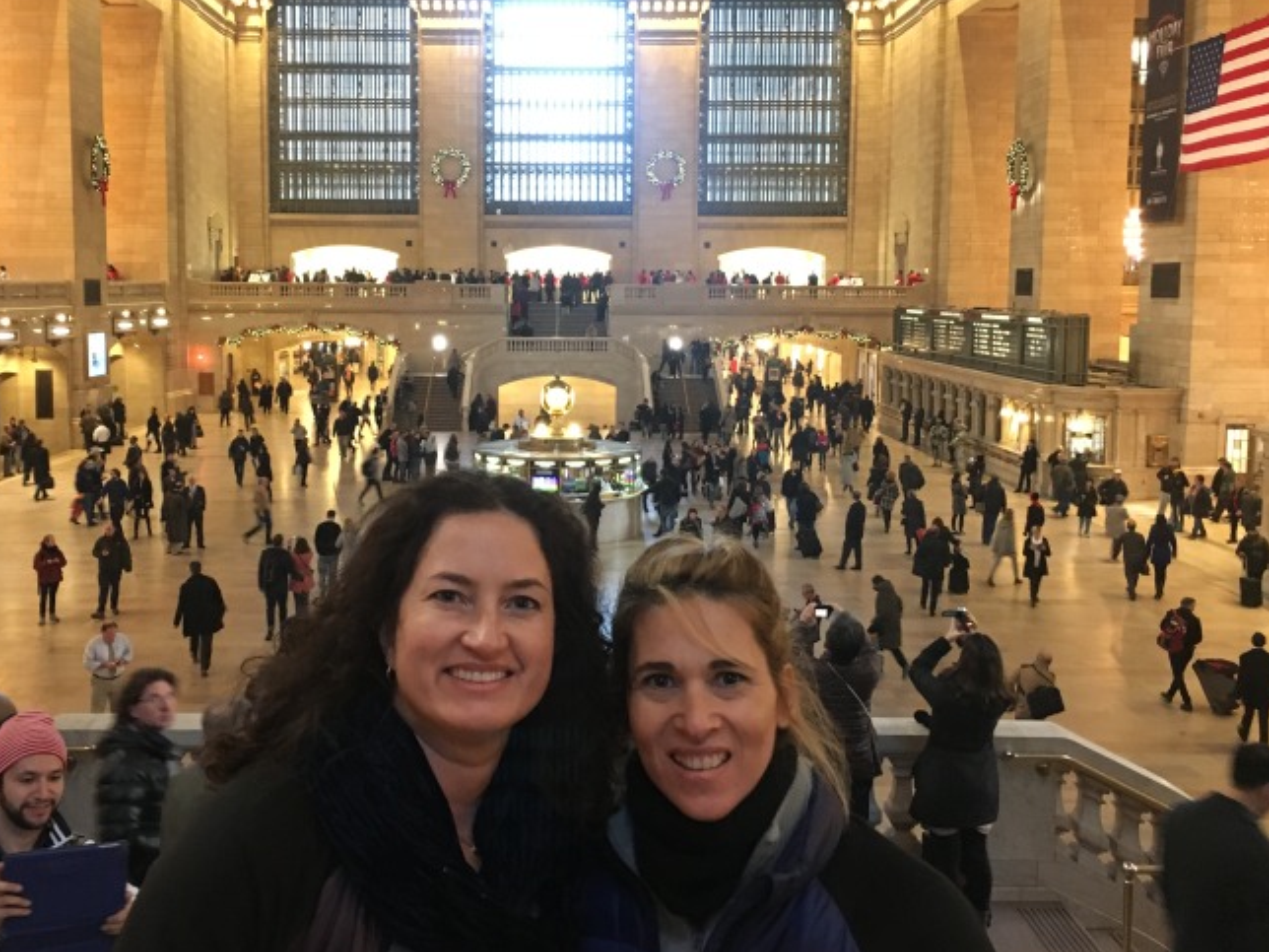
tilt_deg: -3.6
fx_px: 1320
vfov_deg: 39.5
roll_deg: +0.2
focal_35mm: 36
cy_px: 396
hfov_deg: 51.2
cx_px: 556
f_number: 2.2
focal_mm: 4.15
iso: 400
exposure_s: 1/15
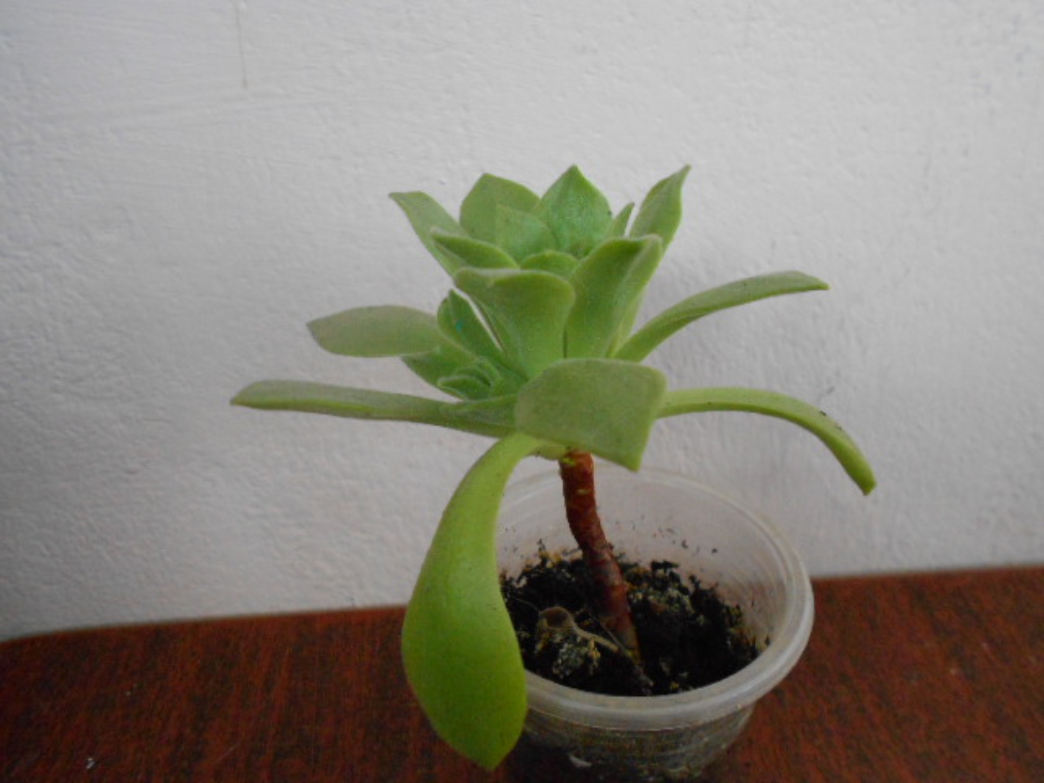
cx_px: 522
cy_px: 392
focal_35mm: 29
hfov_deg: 61.7
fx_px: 875
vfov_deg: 48.2
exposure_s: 1/125
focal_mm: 5.3
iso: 500
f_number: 3.4
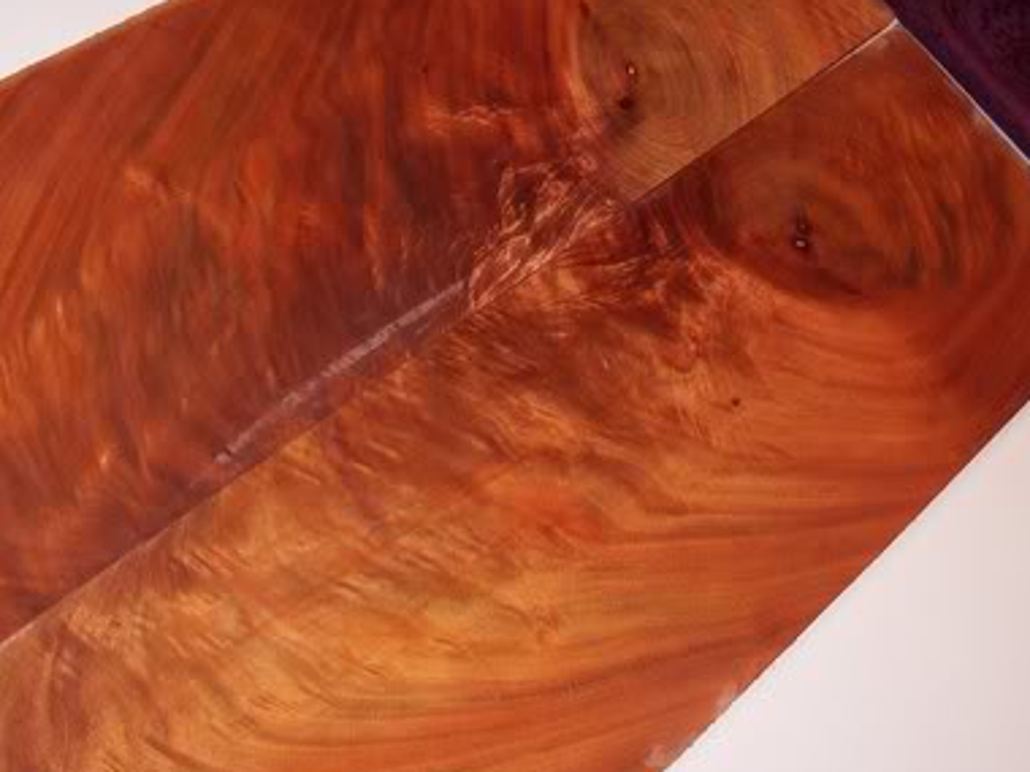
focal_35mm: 64
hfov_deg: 30.1
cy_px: 420
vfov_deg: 22.9
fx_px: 1904
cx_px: 385
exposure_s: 1/30
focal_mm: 8
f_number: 2.8
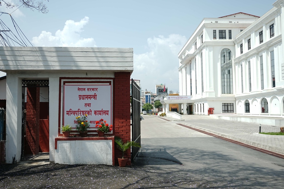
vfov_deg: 40.0
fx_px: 260
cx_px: 142
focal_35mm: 33
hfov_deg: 57.2
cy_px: 94
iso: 50
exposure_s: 1/400
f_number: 4
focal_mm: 22
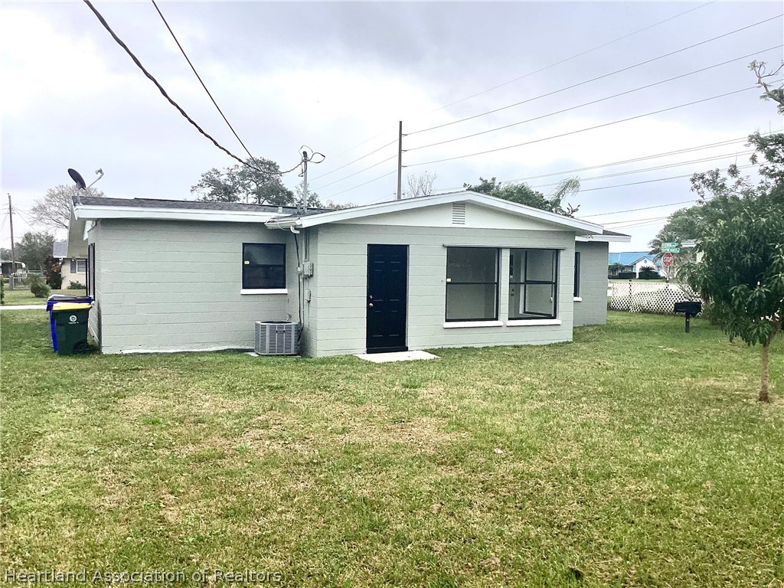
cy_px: 294
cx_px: 392
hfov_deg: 58.4
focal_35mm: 31
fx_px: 702
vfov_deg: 45.4
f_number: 2.4
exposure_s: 1/831
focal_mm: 3.3
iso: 25
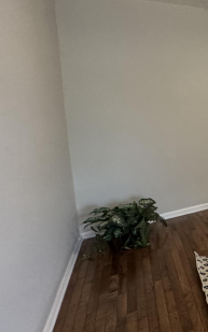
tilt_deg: -3.0
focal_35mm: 32
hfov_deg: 26.0
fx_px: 290
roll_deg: +0.8
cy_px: 110
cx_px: 328
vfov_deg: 58.3
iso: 400
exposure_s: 1/60
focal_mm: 2.22
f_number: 2.2
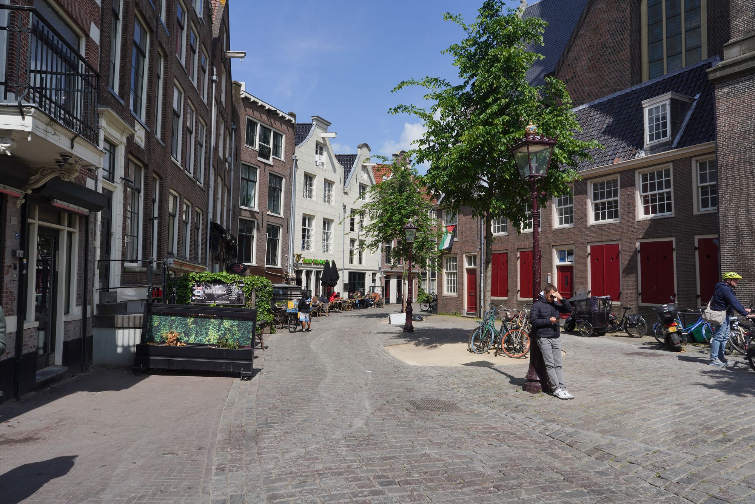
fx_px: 503
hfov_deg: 73.7
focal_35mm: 24
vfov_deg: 53.1
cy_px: 252
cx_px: 378
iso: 100
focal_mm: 24
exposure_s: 1/100
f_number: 20
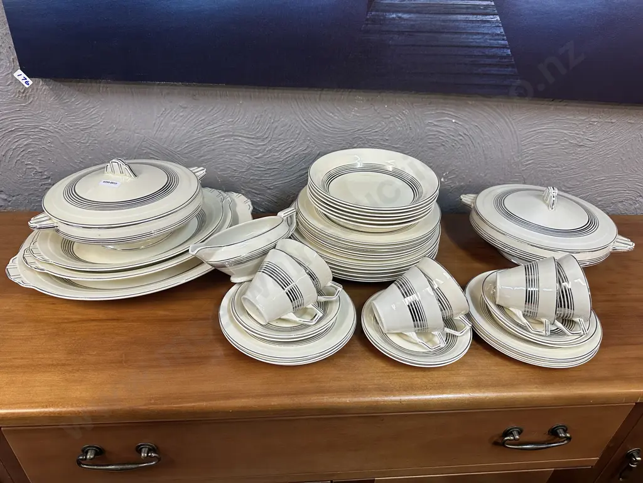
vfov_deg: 56.8
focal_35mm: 24
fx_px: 446
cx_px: 322
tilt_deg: -33.1
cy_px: 242
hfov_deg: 71.6
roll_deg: -3.1
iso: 200
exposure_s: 1/100
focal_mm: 6.86
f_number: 1.78
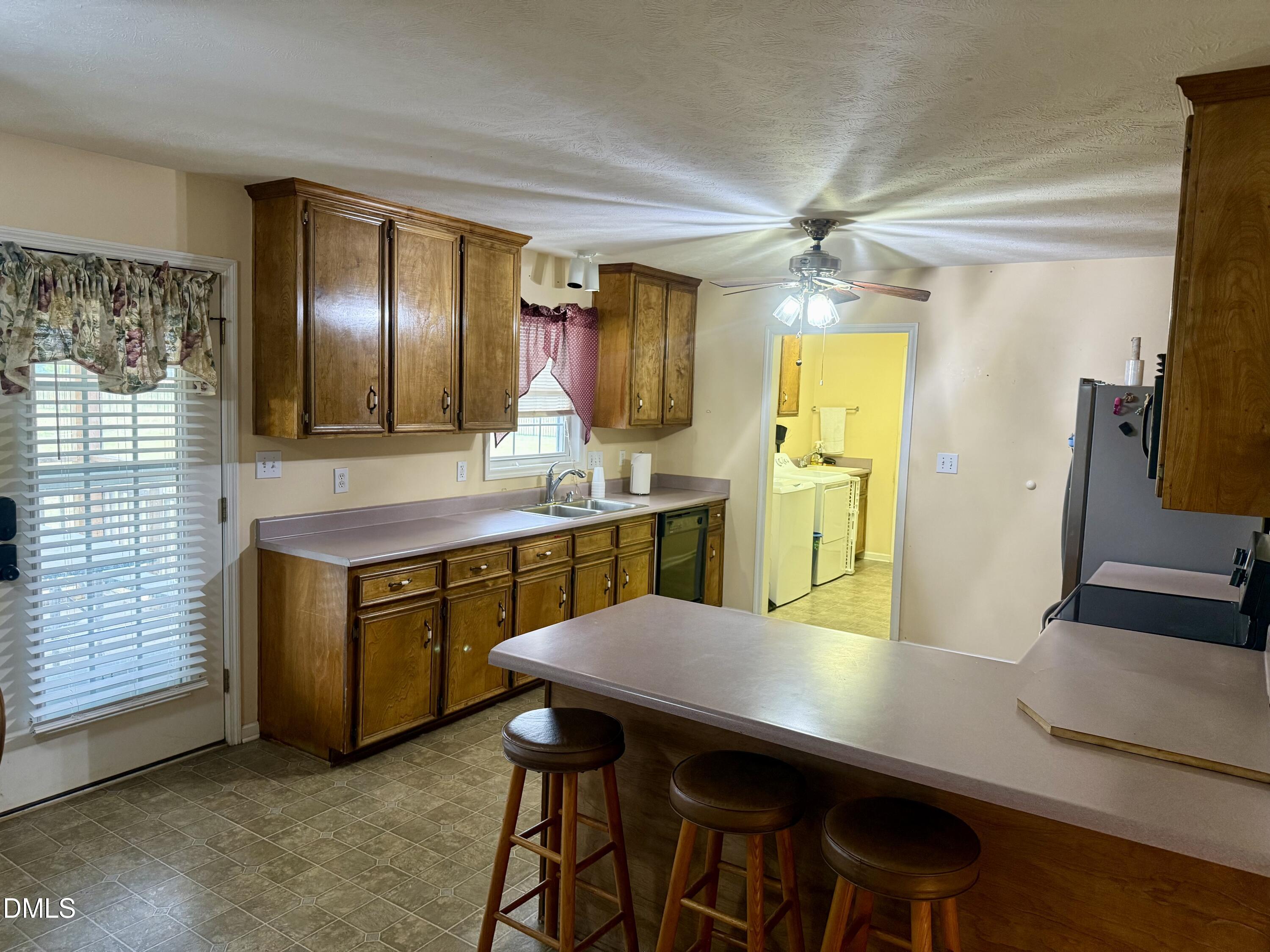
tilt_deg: -6.6
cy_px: 476
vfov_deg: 56.8
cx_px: 635
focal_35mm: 24
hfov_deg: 71.6
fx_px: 881
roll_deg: -1.7
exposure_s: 1/60
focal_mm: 6.76
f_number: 1.78
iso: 250
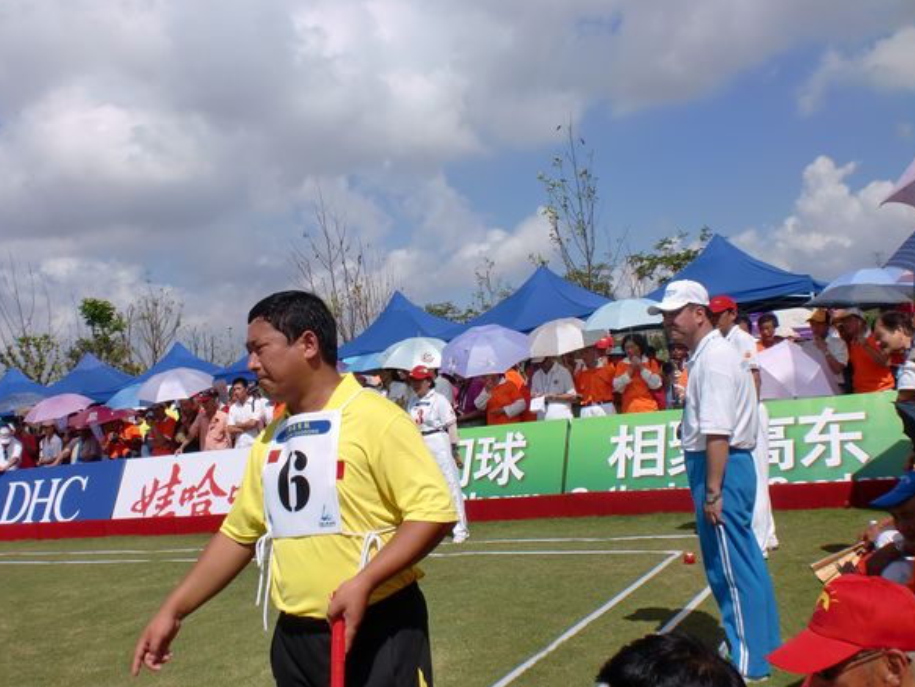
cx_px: 455
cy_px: 339
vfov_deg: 39.7
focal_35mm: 36
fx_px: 952
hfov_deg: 51.3
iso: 64
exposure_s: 1/640
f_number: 5.6
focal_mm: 6.3
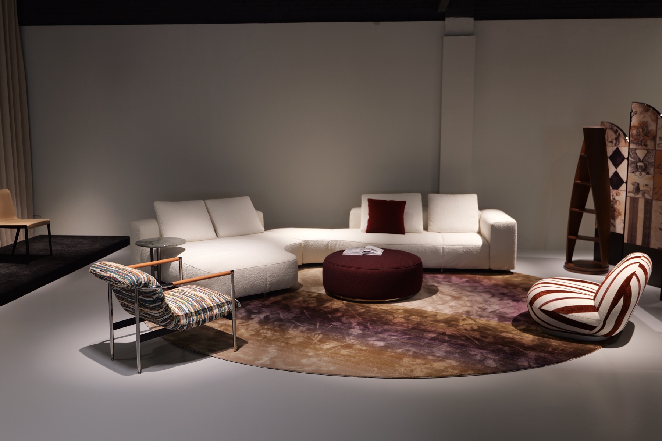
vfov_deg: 38.9
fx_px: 625
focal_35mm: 34
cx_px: 331
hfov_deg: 55.8
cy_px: 220
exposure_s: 1/40
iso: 320
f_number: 2.8
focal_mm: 34
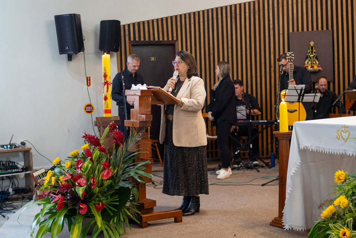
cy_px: 119
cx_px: 178
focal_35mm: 52
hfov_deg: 38.2
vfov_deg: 26.0
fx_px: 514
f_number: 1.8
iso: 1000
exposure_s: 1/160
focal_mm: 35
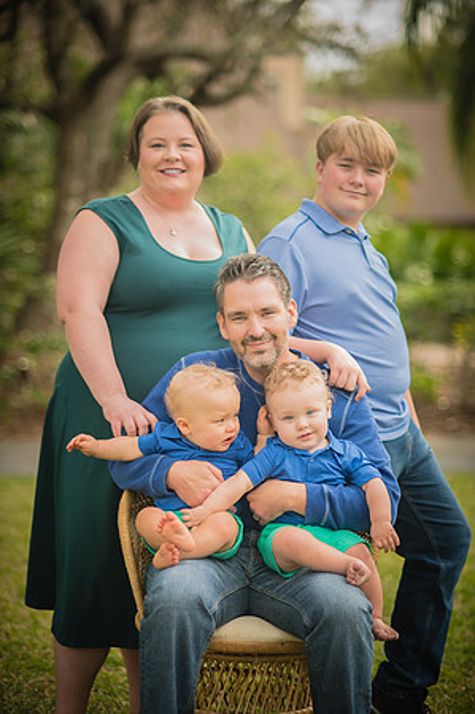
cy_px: 357
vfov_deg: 23.9
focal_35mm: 85
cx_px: 238
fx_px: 1686
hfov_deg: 16.0
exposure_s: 1/250
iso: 160
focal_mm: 85
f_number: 2
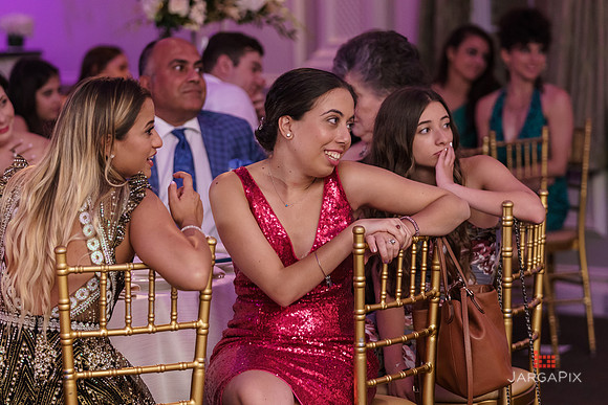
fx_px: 2534
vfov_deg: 9.2
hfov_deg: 13.7
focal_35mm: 150
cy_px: 202
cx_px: 304
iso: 2500
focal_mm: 100
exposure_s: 1/200
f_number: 2.8
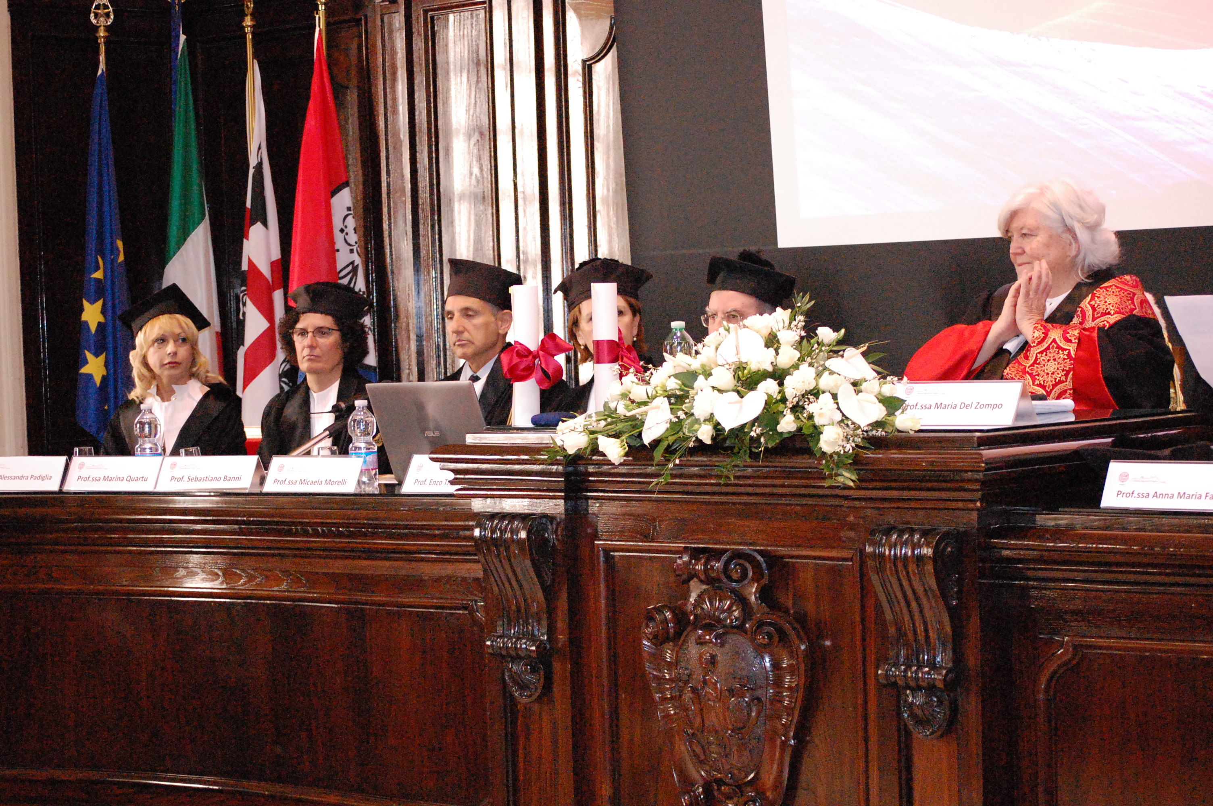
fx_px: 2777
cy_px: 403
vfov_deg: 16.5
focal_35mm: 82
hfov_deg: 24.6
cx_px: 606
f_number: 4
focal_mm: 55
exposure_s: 1/80
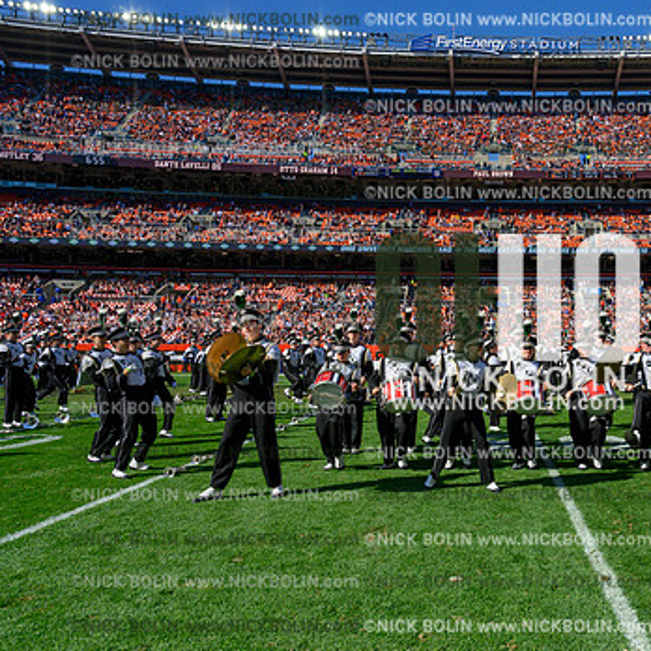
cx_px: 507
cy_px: 323
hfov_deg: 46.3
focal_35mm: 34
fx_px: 723
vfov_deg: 48.5
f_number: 8
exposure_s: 1/4000
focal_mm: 24
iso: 1000
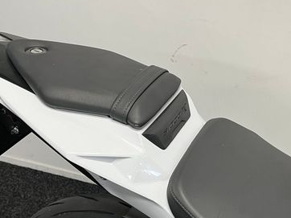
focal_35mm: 46
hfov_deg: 40.8
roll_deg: -0.6
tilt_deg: -35.6
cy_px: 147
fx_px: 386
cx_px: 193
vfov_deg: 31.2
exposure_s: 1/50
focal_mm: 5.1
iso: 80
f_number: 1.6
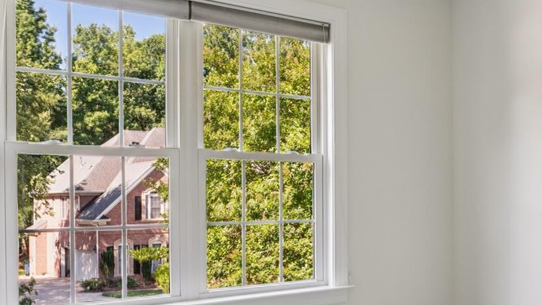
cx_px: 454
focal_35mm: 44
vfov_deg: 27.1
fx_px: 626
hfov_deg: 43.9
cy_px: 216
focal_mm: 16.6
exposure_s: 1/5
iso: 100
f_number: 13
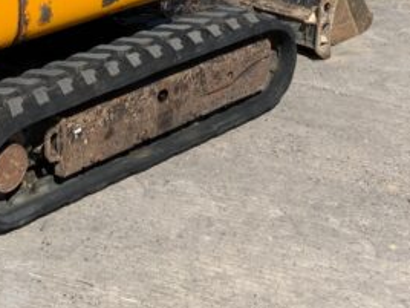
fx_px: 1315
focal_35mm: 111
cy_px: -198
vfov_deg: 12.5
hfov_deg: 17.7
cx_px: 127
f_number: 1.8
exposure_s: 1/1984
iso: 20
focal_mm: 3
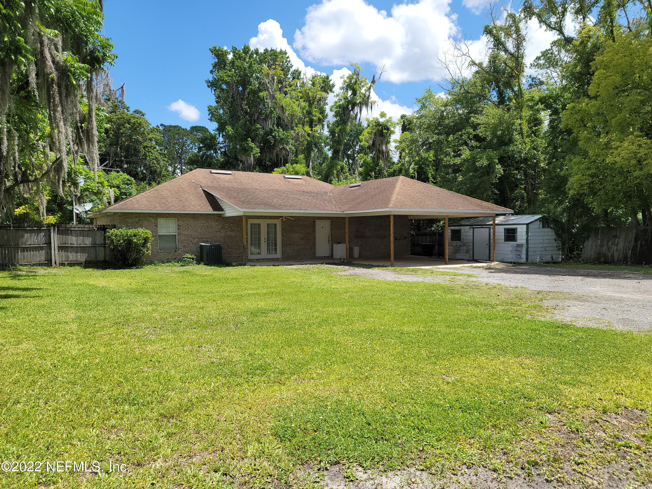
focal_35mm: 25
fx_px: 471
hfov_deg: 69.4
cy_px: 244
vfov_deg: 54.9
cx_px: 326
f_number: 1.8
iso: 20
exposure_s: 1/781
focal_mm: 7
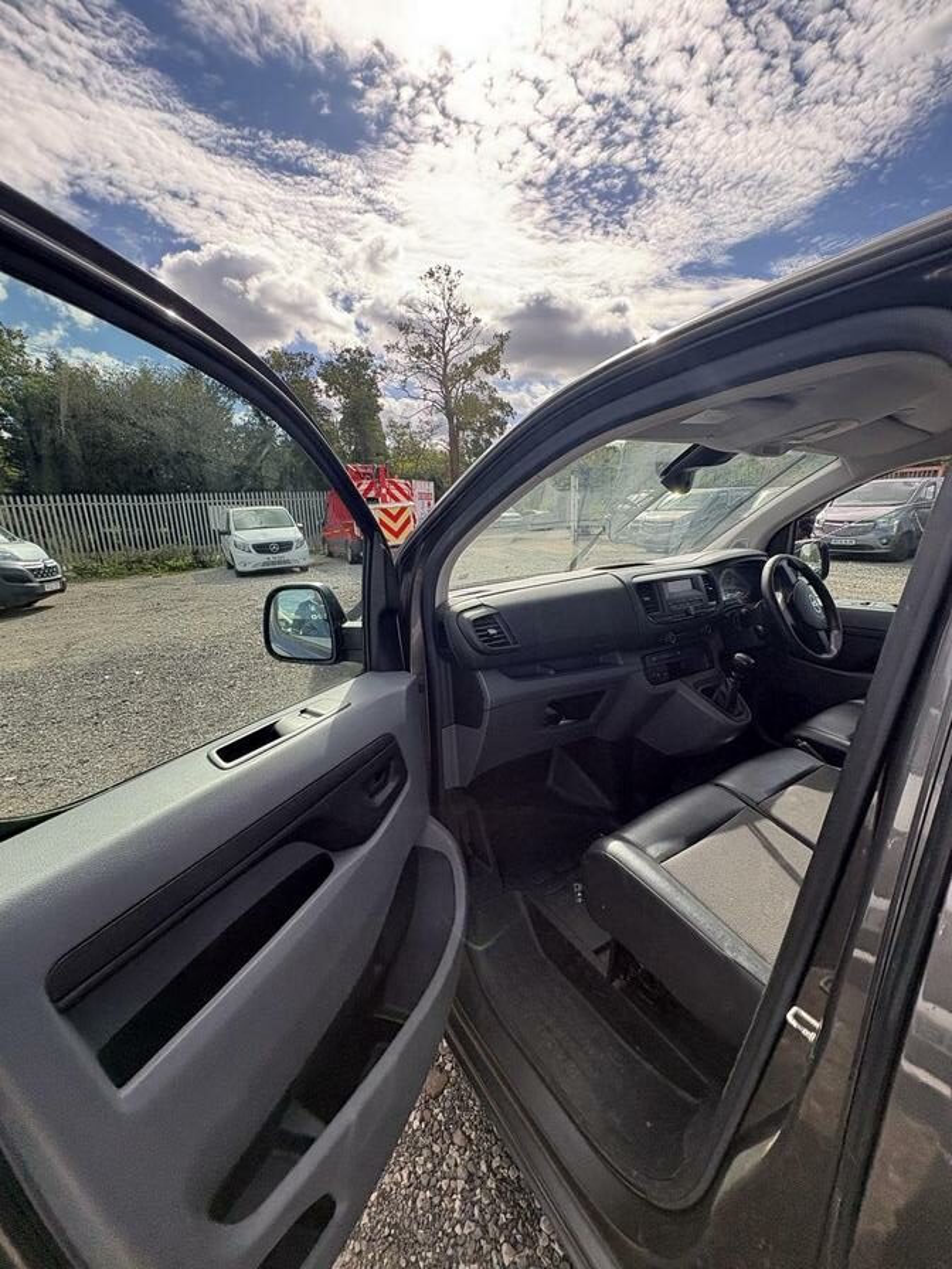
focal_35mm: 14
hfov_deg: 85.7
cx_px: 476
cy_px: 634
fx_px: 513
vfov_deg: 102.1
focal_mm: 2.22
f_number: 2.2
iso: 40
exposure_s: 1/620
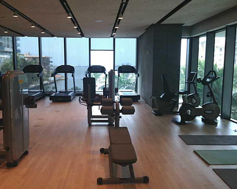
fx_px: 246
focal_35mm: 35
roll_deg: -1.0
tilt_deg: -6.6
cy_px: 94
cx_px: 114
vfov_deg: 42.2
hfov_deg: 51.5
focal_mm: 4.12
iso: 50
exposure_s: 1/139
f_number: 2.4
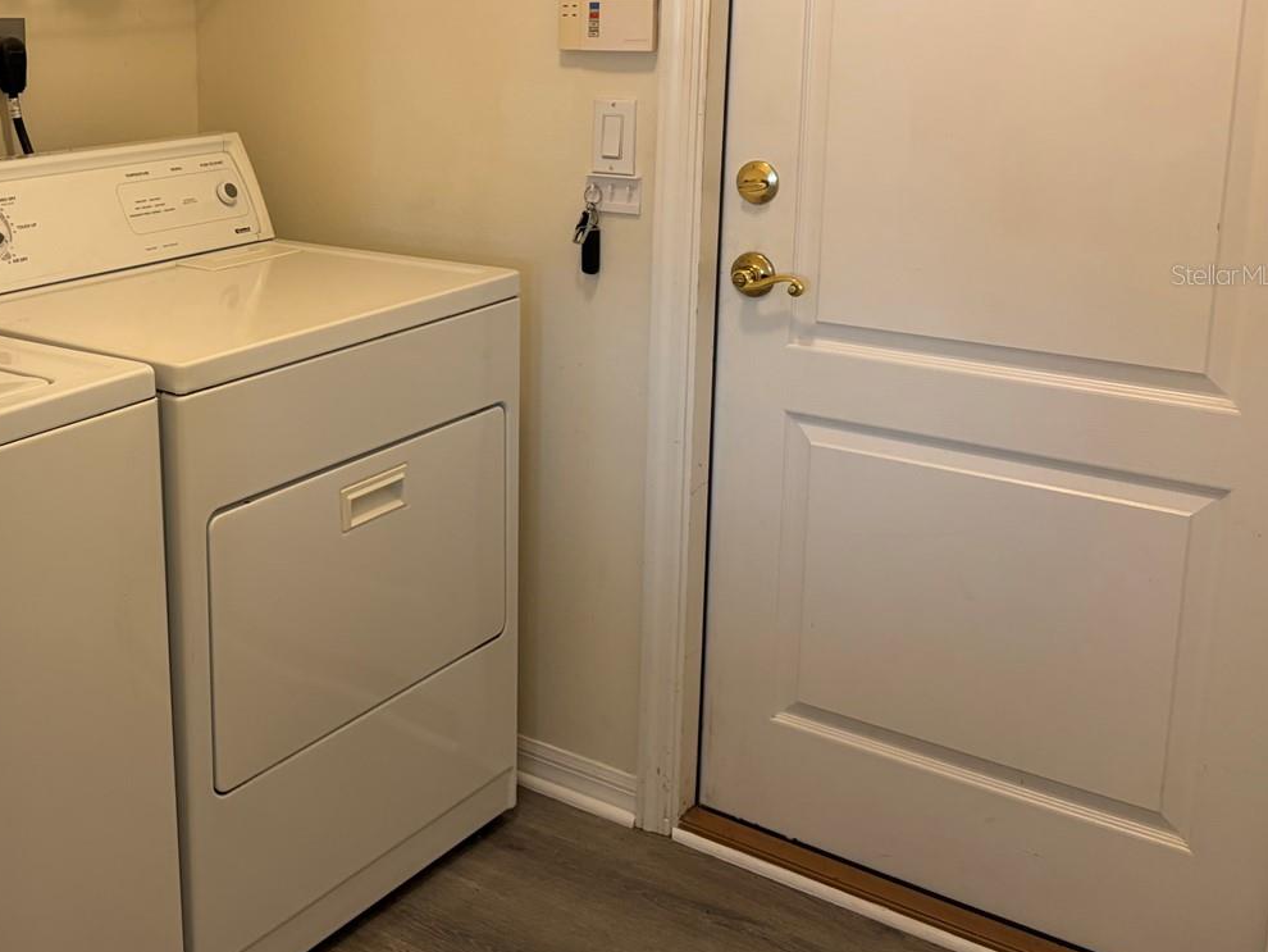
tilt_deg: -11.7
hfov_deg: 42.9
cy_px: 274
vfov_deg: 33.9
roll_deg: +0.7
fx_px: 1539
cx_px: 268
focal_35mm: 42
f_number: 1.6
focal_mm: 5.96
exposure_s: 1/60
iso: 125
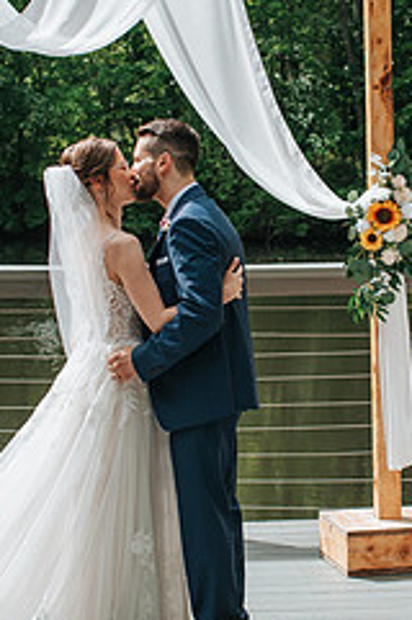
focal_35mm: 128
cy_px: 316
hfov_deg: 10.7
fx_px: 2204
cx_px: 217
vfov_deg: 16.0
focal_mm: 35
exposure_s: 1/800
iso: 100
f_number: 3.5
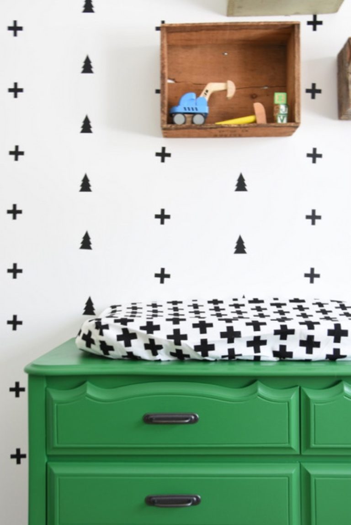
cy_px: 262
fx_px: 526
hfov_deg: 36.9
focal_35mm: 36
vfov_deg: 53.1
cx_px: 176
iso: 100
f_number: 3.8
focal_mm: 24
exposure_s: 1/2.5
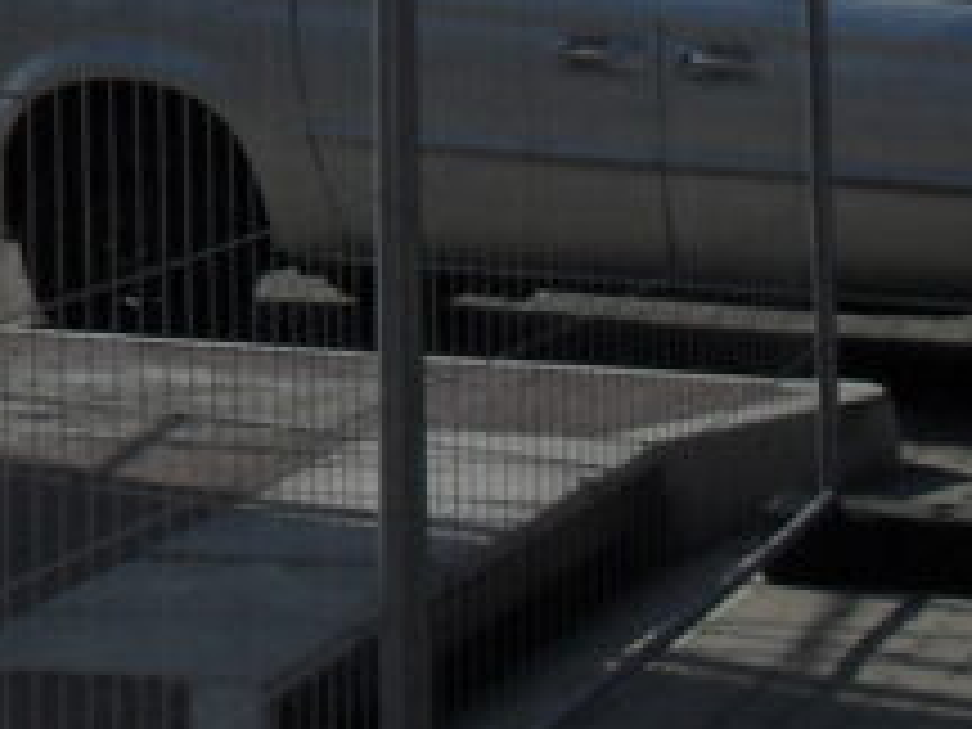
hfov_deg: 9.9
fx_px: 5054
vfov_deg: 7.8
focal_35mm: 180
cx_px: -1170
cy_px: -837
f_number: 8.3
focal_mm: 6.3
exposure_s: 1/500
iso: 80
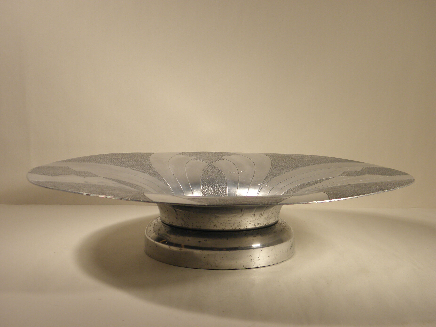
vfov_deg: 30.9
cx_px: 218
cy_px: 164
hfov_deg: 40.4
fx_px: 592
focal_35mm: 47
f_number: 3.9
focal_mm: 8.6
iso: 100
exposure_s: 1/50
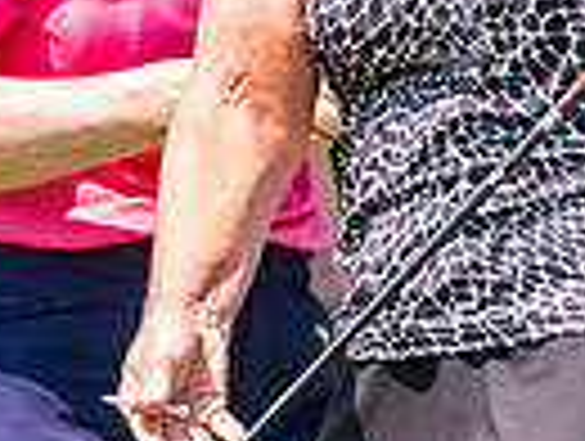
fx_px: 25329
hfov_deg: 1.3
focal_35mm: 1496
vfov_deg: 1.0
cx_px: 459
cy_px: -212
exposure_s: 1/1600
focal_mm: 300
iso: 200
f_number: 4.5
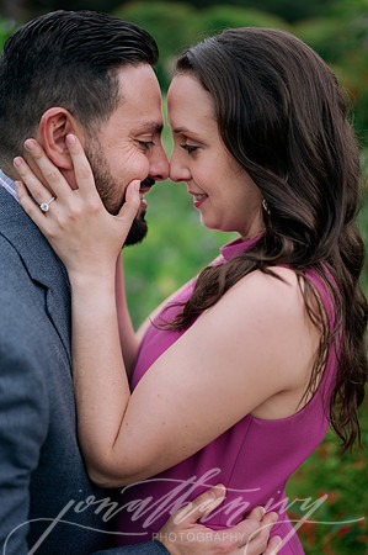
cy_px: 278
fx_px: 768
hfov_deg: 26.9
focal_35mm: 50
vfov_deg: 39.6
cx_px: 184
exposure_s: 1/800
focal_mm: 50
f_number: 2
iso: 160
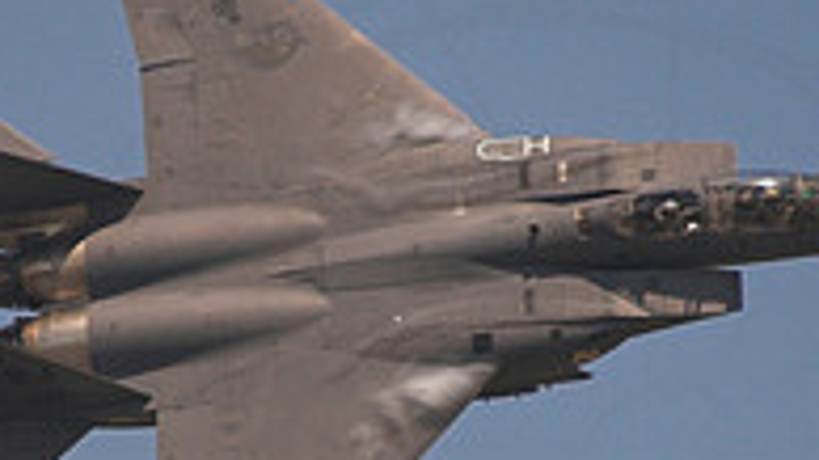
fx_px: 42792
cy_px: 350
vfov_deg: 0.6
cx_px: 321
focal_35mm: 1971
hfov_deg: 1.1
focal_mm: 420
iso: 200
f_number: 6.3
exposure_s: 1/1000
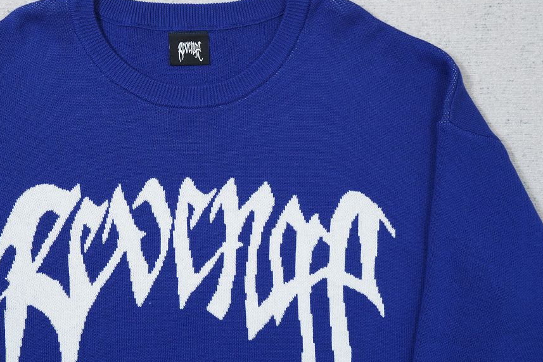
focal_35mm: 49
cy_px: 125
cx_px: 193
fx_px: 739
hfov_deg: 40.0
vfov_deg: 27.4
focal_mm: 35
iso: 1600
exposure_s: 1/100
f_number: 10
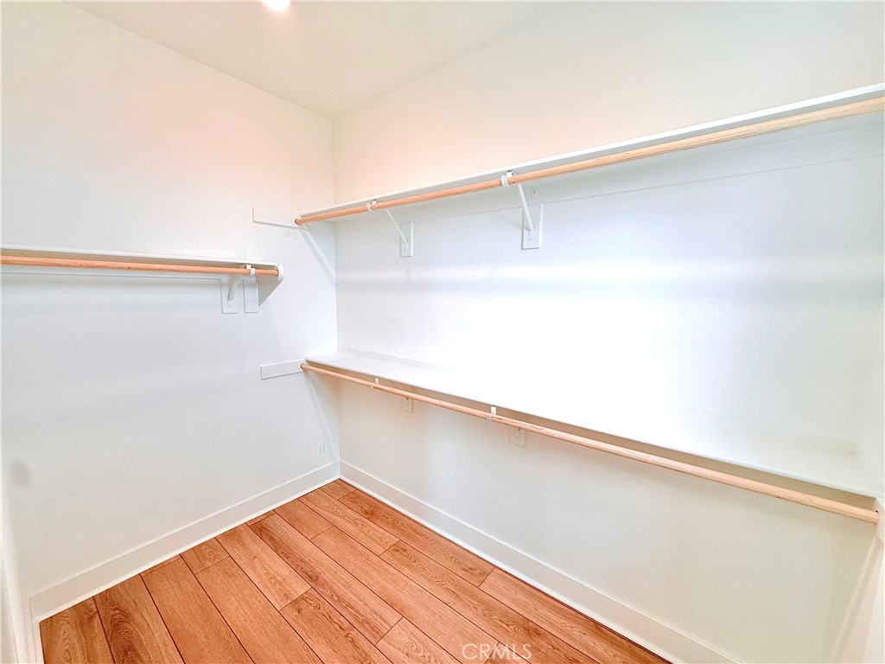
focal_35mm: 14
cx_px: 442
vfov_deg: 85.7
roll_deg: -1.4
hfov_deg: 102.1
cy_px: 332
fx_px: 358
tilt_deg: -6.7
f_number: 2.2
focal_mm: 2.22
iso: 50
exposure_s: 1/120
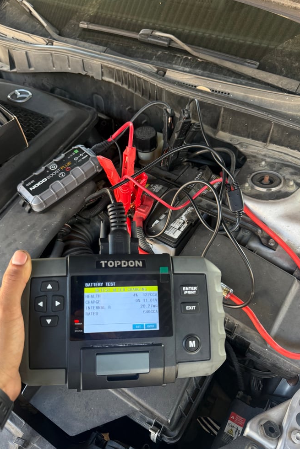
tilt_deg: -47.2
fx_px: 325
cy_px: 233
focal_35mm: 26
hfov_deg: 49.4
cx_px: 130
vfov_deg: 69.4
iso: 160
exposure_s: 1/121
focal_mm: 6.76
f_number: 1.78
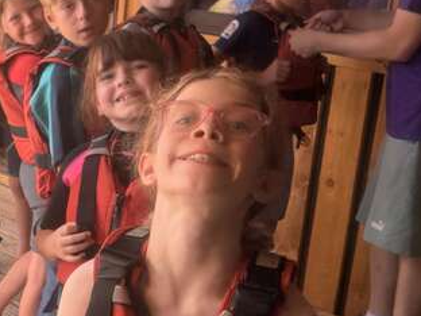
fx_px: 936
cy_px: 239
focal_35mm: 77
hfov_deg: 23.8
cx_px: -40
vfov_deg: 19.0
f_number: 1.78
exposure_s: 1/412
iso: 100
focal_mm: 6.76
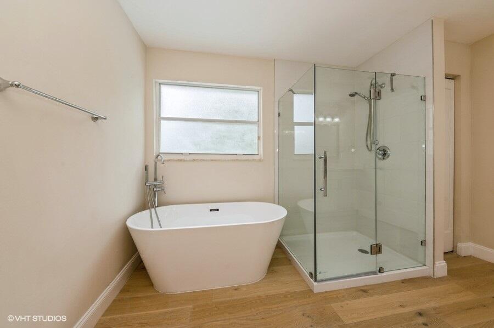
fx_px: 164
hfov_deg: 112.7
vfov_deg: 89.9
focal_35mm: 12
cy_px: 164
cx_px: 247
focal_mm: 12
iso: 100
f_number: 8
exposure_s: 1/60
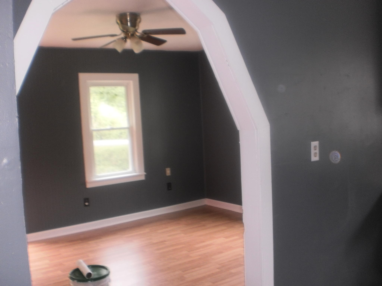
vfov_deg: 39.7
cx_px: 191
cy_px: 143
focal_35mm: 36
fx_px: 397
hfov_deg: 51.4
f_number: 3.1
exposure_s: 1/30
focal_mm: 6.3
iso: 125
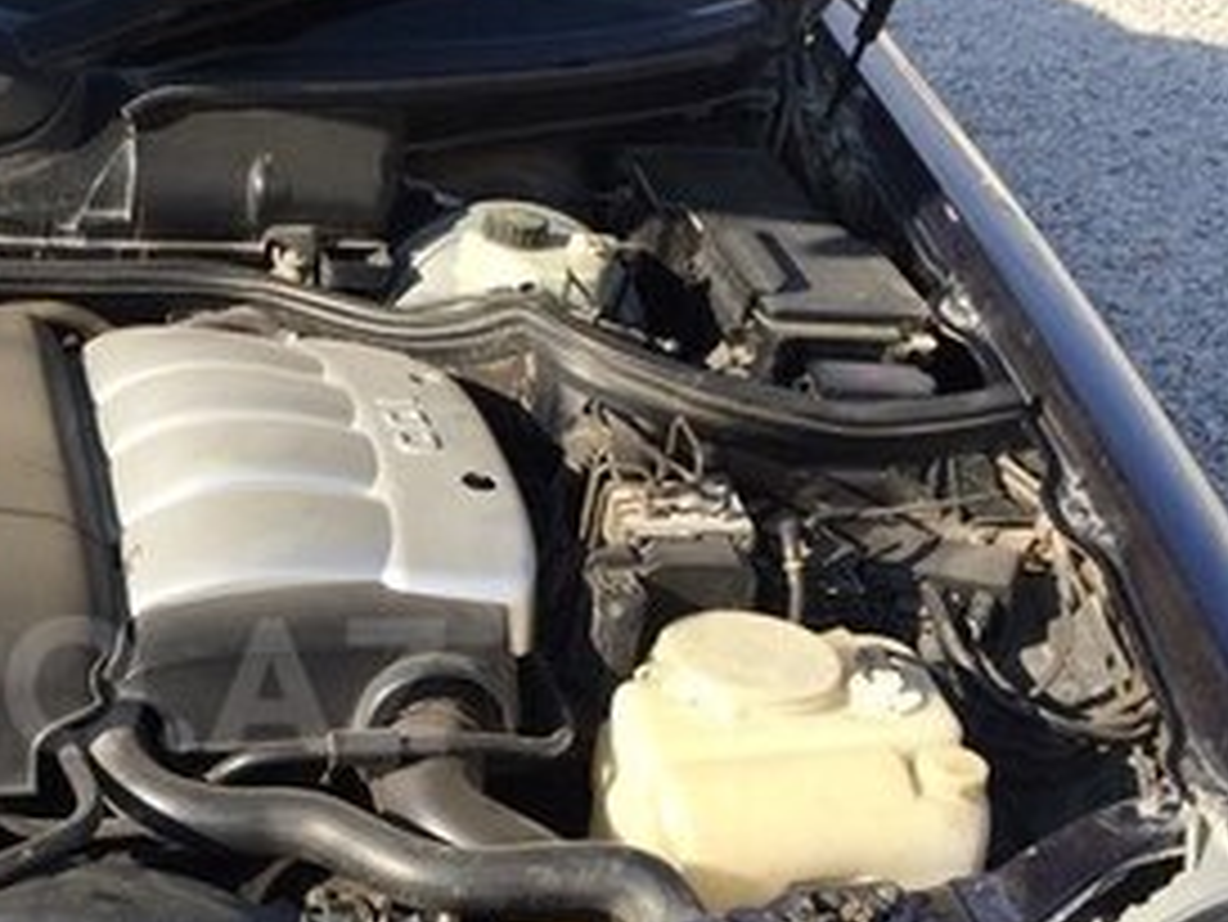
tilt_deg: -31.0
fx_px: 2484
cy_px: 686
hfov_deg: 26.2
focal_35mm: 70
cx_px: -13
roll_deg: -0.9
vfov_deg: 20.9
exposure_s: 1/746
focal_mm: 4.15
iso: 32
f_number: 2.2
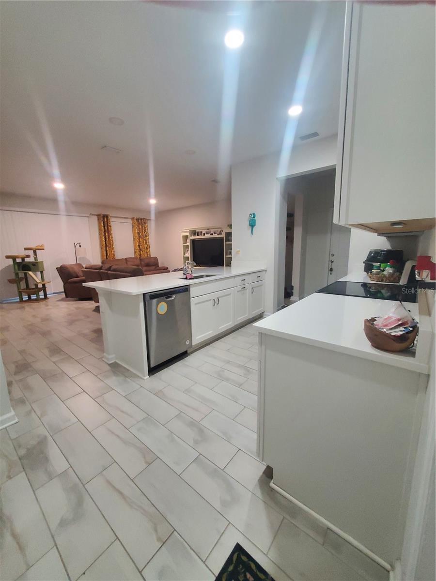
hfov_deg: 89.9
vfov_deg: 106.2
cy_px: 290
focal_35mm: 13
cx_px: 218
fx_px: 218
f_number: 2.2
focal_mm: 1.8
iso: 400
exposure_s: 1/40
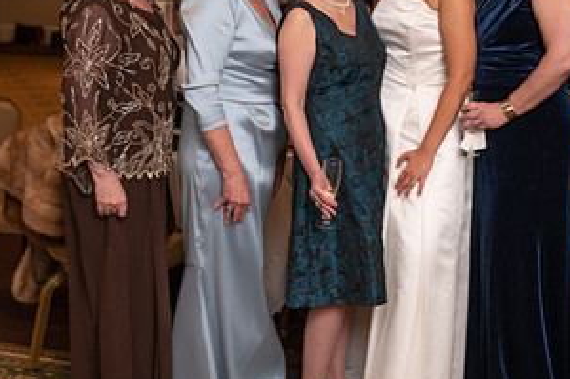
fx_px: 1044
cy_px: 132
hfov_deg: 29.9
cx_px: 440
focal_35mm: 66
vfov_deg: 20.5
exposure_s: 1/80
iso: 800
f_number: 3.5
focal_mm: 34
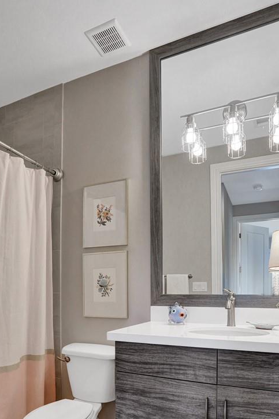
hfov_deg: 53.2
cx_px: 137
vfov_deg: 70.8
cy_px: 291
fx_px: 279
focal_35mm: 24
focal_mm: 16
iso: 1250
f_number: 5
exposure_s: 1/200
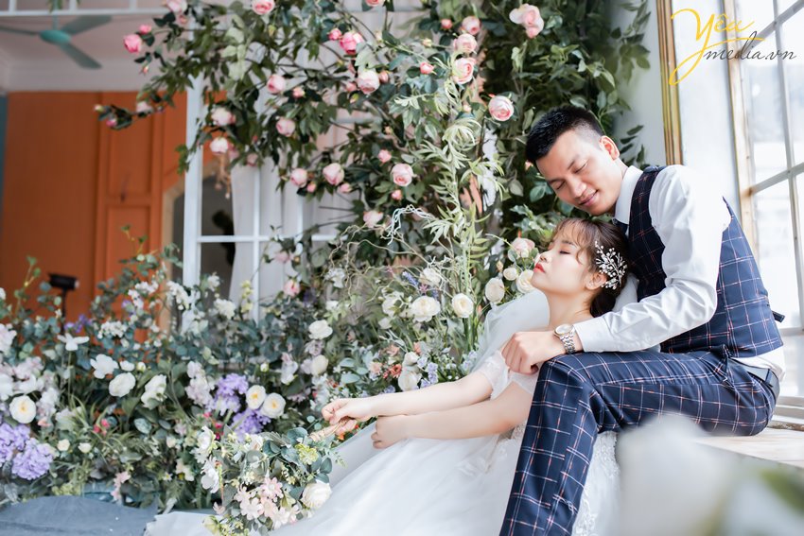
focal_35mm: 35
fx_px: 782
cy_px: 268
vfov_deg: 37.9
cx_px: 402
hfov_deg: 54.4
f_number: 2.8
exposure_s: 1/800
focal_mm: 35
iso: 1600
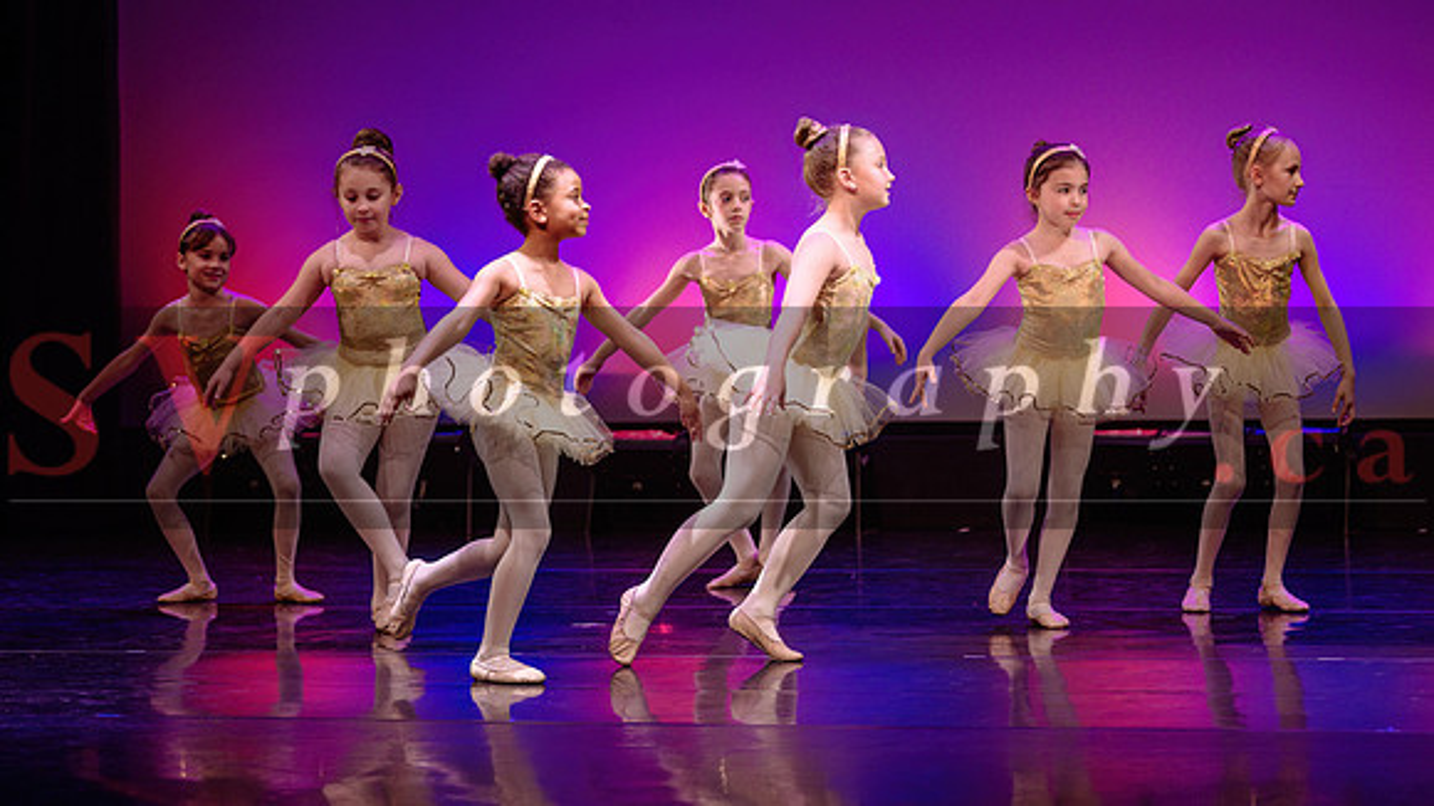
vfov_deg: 8.5
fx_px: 5413
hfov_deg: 15.1
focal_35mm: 142
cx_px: 671
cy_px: 253
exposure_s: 1/400
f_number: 2.8
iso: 1600
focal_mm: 112
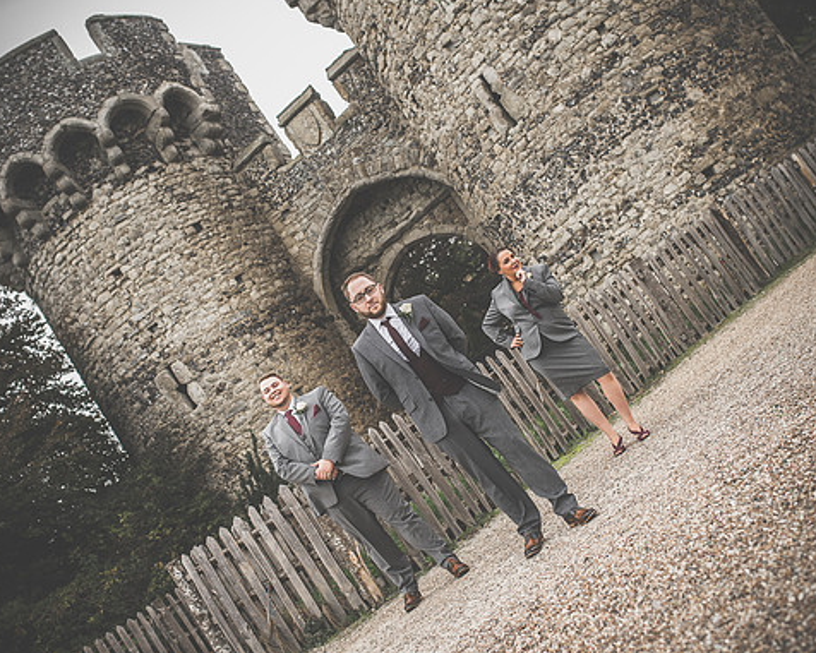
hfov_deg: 45.8
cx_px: 403
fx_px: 966
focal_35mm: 40
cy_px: 324
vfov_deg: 37.3
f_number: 3.2
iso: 100
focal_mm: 35
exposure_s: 1/250
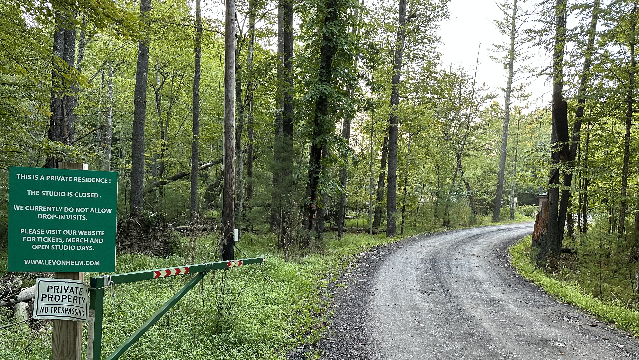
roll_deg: -2.0
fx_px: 457
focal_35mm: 27
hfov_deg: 69.9
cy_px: 217
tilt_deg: -3.5
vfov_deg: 42.7
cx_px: 315
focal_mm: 6.86
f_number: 1.78
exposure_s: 1/101
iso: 250
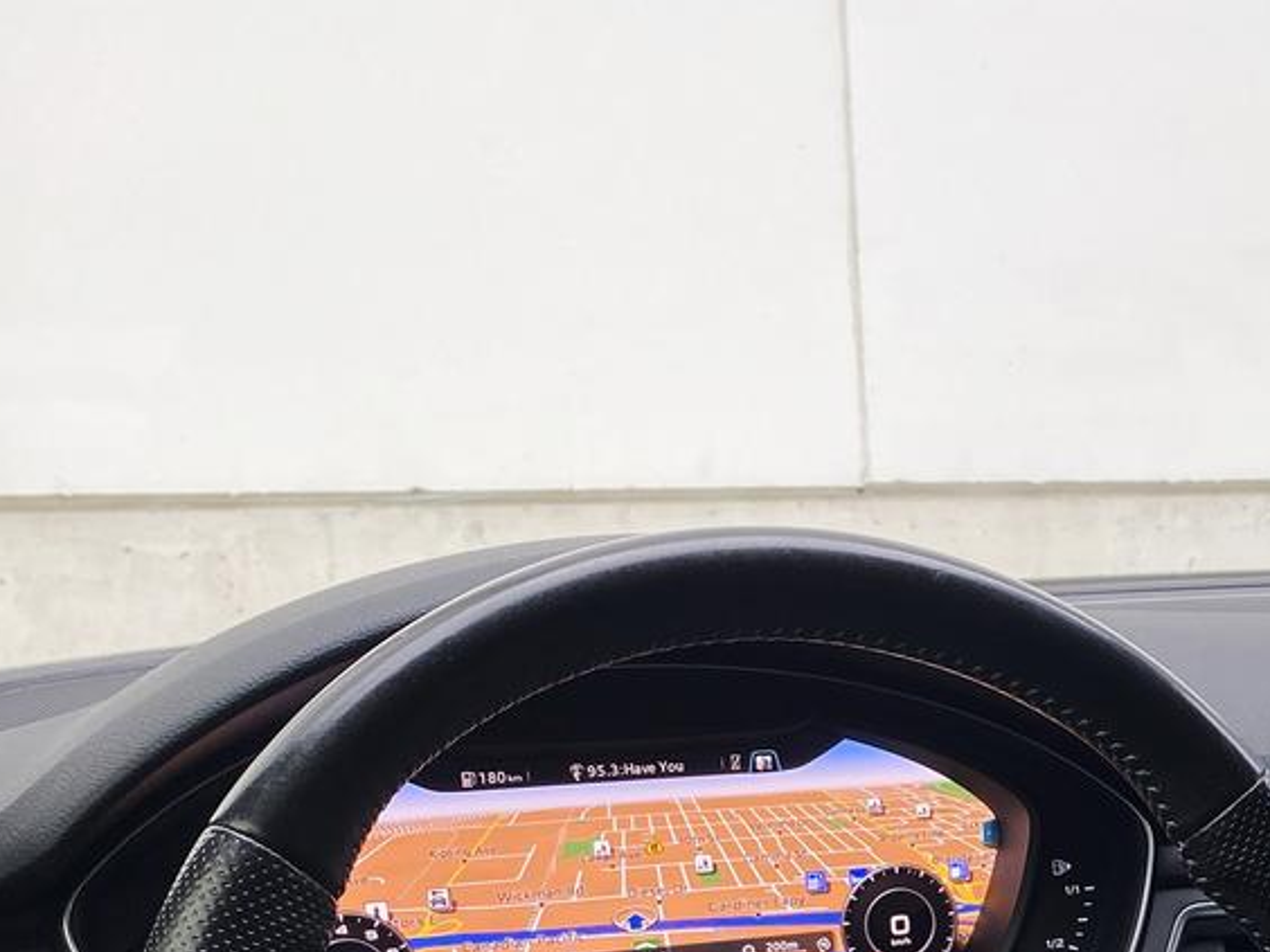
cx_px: 1225
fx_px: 2165
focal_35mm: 59
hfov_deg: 30.7
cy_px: 1060
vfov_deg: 23.2
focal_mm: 4.25
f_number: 1.8
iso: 50
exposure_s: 1/98
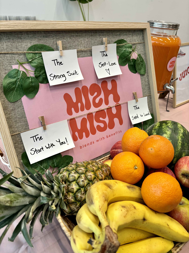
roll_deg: -3.6
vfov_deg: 67.3
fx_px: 189
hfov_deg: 53.1
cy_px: 126
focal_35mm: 26
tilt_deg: -32.6
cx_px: 94
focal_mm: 5.96
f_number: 1.6
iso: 80
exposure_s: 1/100
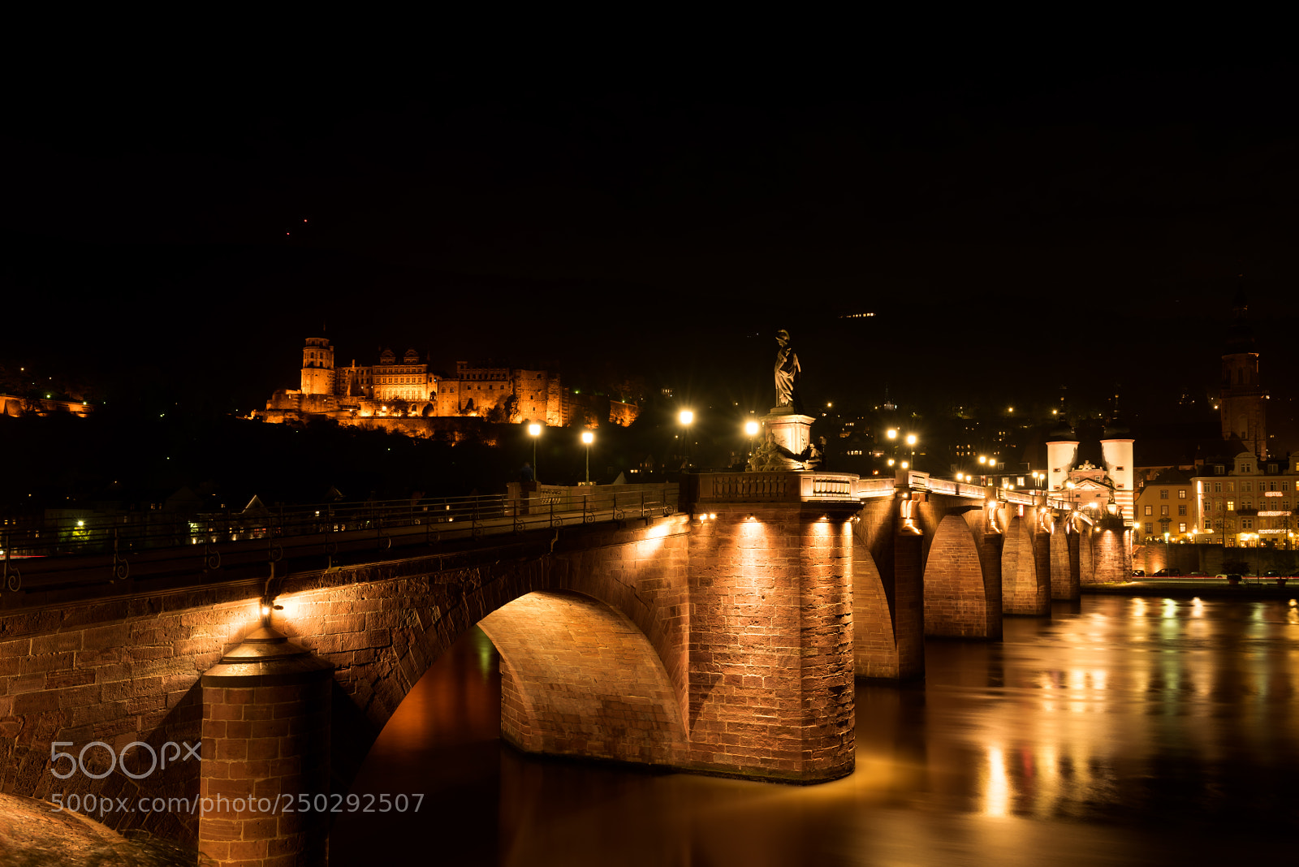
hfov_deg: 60.3
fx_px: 1119
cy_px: 434
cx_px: 650
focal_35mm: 31
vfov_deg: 42.4
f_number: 10
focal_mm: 31
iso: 80
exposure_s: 30
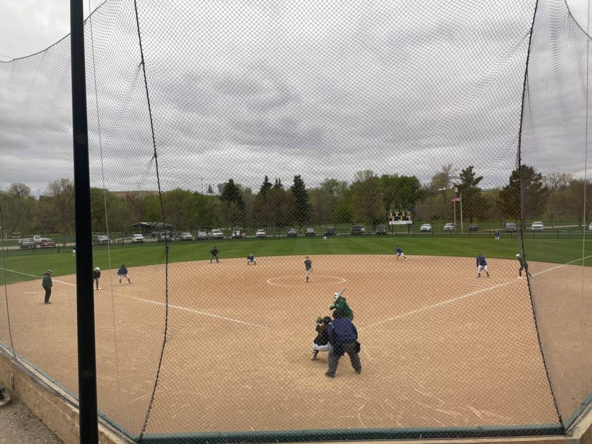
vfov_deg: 53.1
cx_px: 296
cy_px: 222
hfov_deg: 67.3
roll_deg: +1.7
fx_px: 445
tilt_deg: -0.8
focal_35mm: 26
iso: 32
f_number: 1.6
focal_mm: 4.2
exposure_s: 1/216
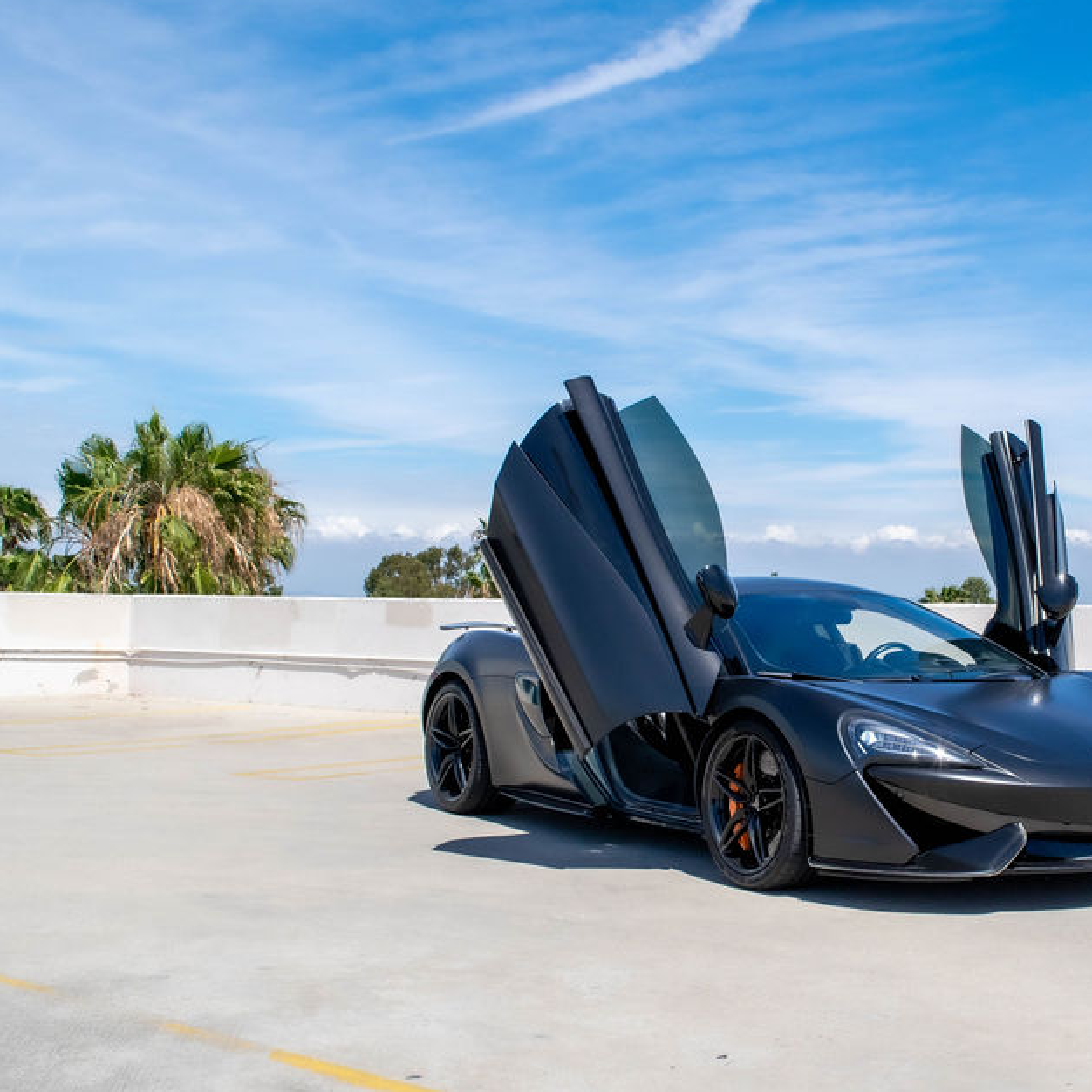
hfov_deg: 34.7
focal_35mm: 48
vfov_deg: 35.3
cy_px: 587
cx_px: 808
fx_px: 1713
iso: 400
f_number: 8
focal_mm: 23
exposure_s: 1/2000
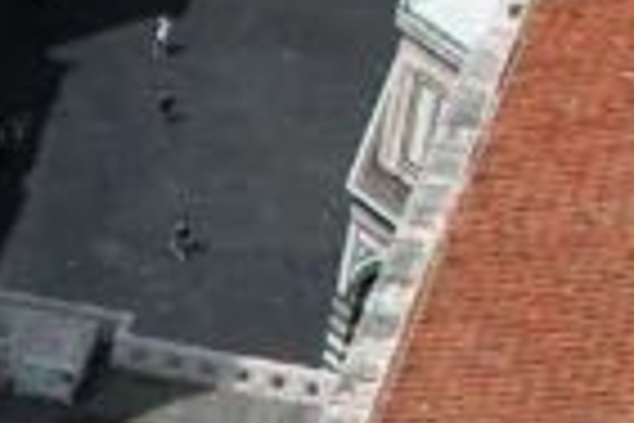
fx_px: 4226
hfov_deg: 7.7
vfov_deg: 5.4
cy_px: 1300
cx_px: -1084
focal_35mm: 240
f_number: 8
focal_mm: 22
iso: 200
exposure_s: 1/640
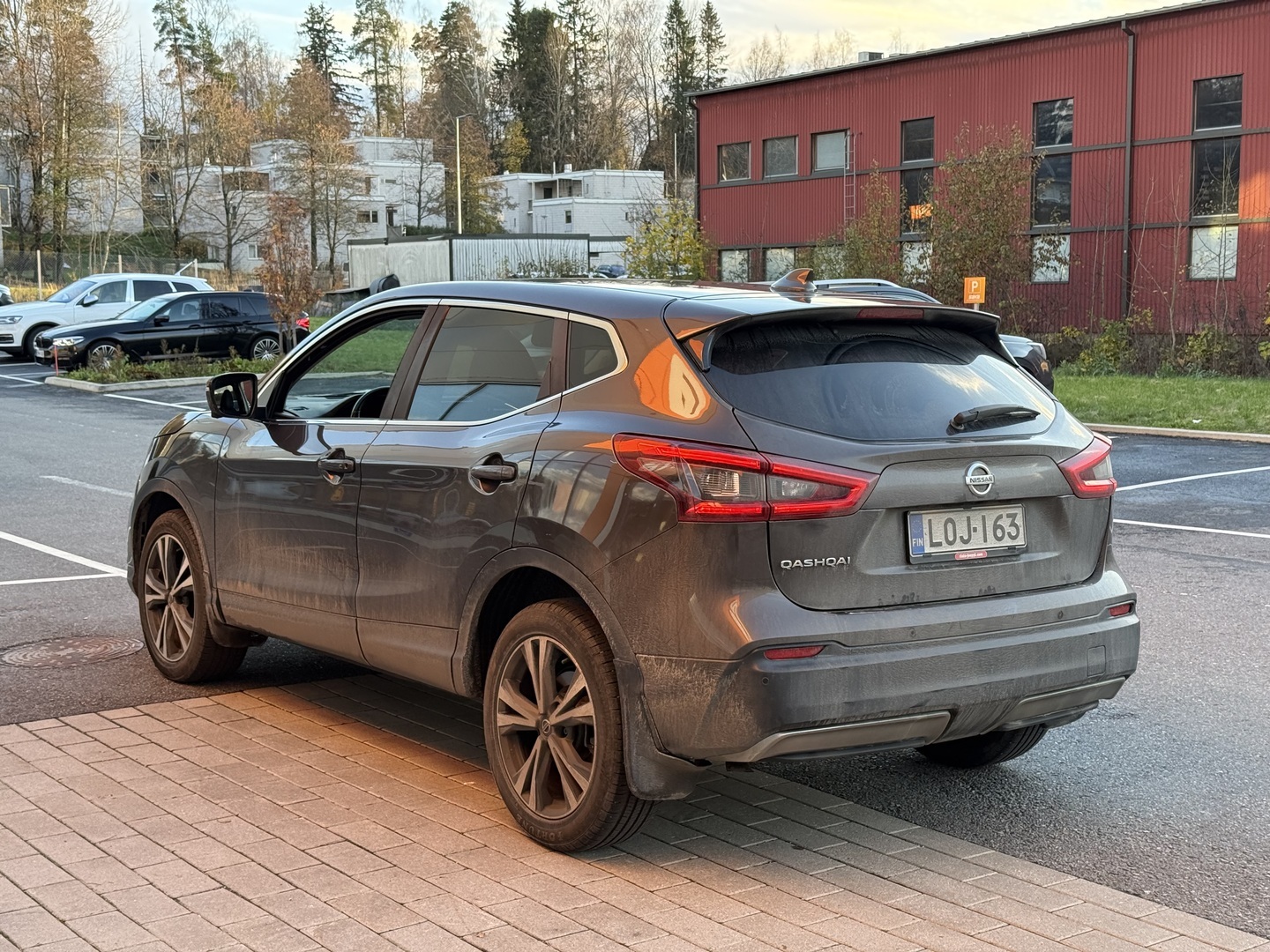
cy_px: 476
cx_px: 635
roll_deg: +1.1
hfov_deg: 39.7
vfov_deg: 30.3
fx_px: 1761
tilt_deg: -6.2
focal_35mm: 48
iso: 125
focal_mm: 6.76
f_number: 1.78
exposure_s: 1/242
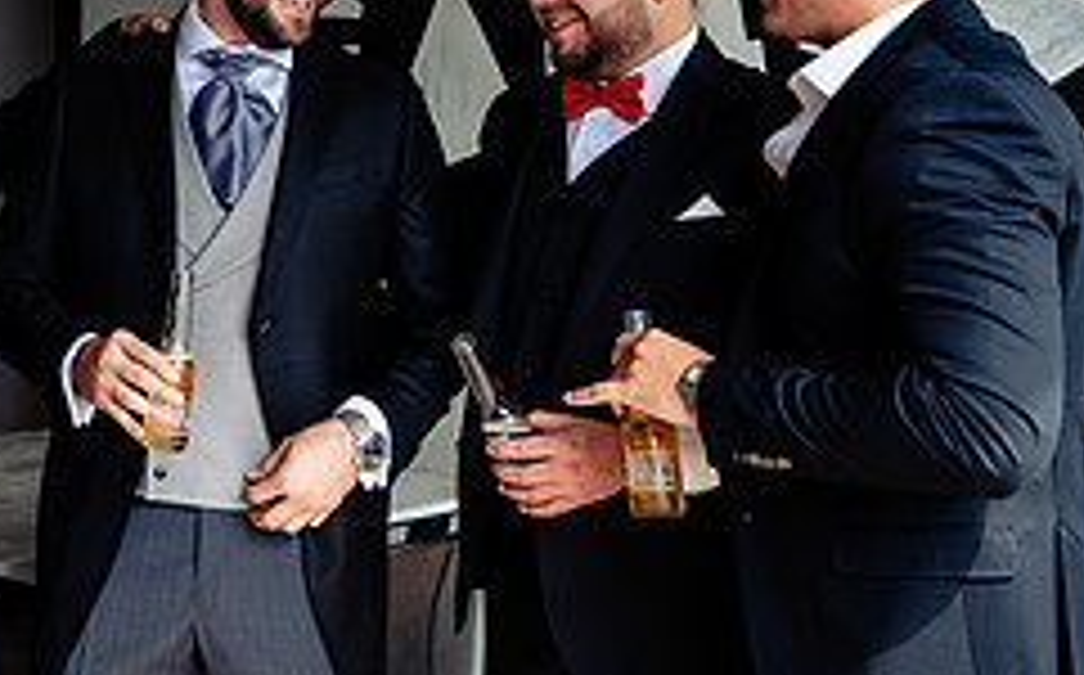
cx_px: 81
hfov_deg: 32.6
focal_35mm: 59
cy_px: -2
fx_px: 1741
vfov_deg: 21.2
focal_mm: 24
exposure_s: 1/400
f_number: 5
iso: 500
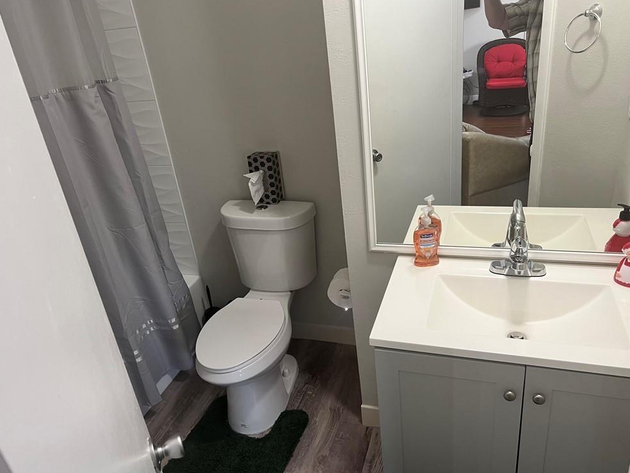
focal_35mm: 27
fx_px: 492
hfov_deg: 65.3
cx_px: 312
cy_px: 239
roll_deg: +7.7
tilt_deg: -26.0
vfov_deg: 51.4
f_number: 1.5
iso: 100
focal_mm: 5.7
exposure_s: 1/60
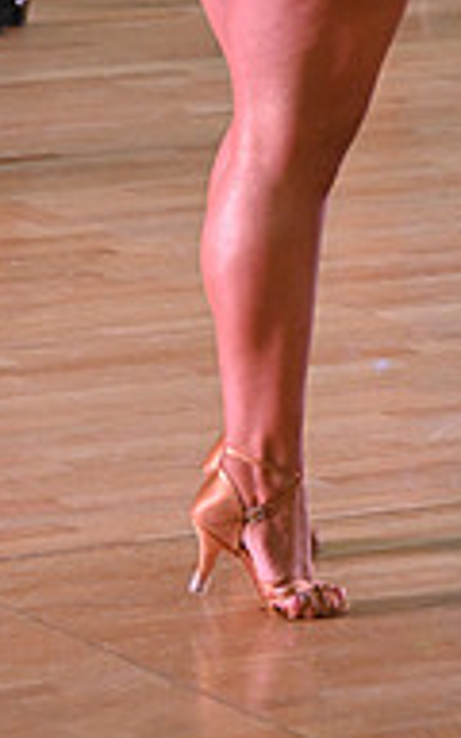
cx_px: 448
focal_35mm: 324
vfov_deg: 6.4
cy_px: -211
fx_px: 6513
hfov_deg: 4.0
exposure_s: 1/400
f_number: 5.6
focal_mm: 105
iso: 4000
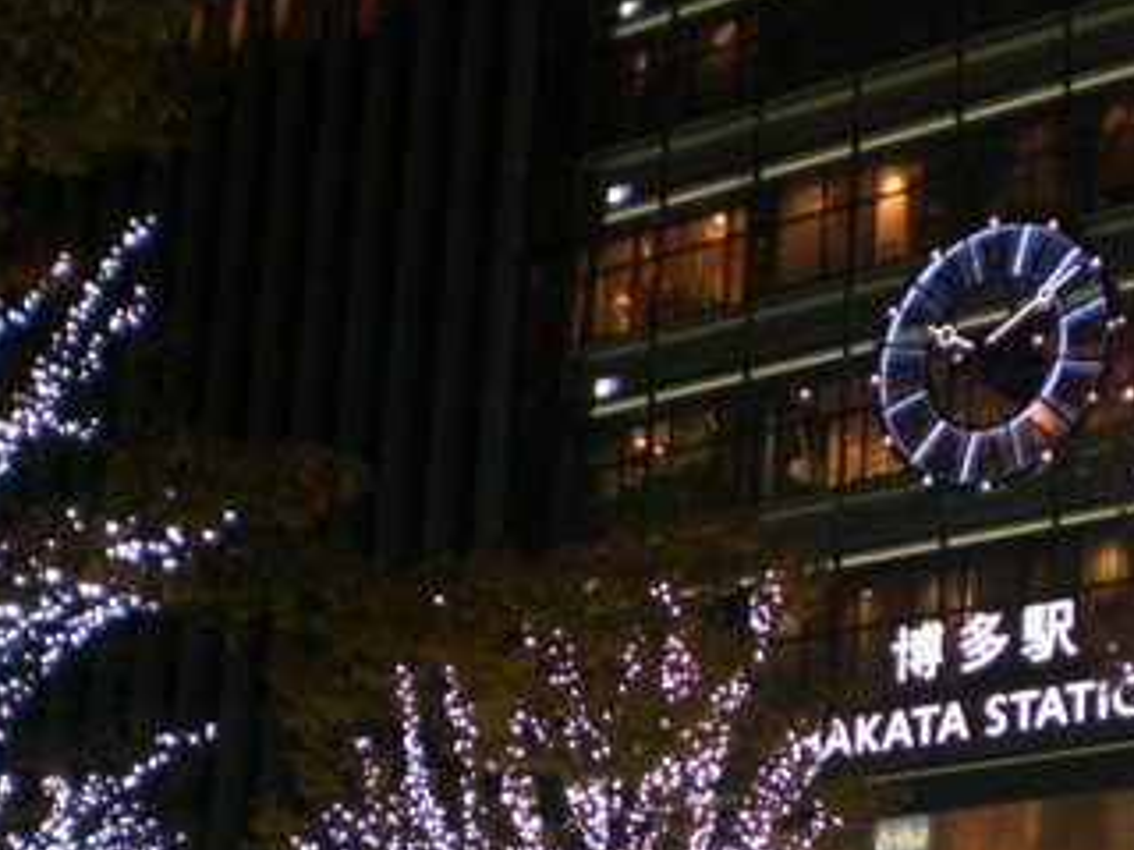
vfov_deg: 15.3
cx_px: 758
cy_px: 875
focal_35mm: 95
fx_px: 3112
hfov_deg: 20.6
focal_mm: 6.3
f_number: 3.1
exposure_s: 1/40
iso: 200
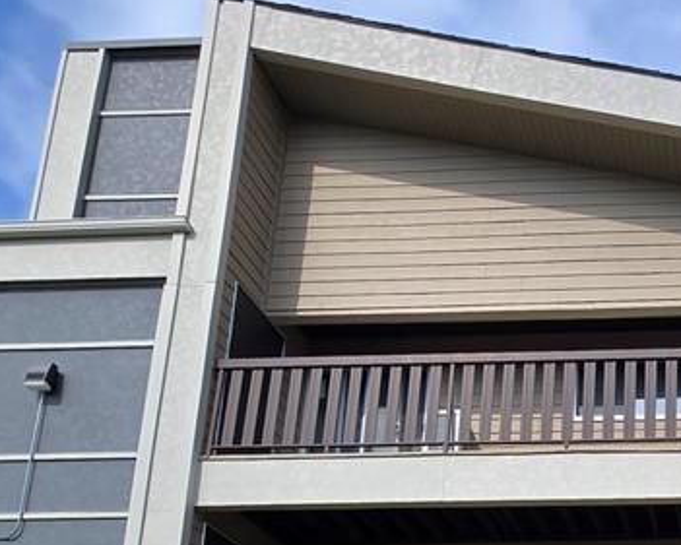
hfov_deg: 41.5
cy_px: 714
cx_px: 706
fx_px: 746
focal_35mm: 37
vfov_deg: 31.0
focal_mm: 2.2
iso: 50
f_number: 2.2
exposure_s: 1/1550
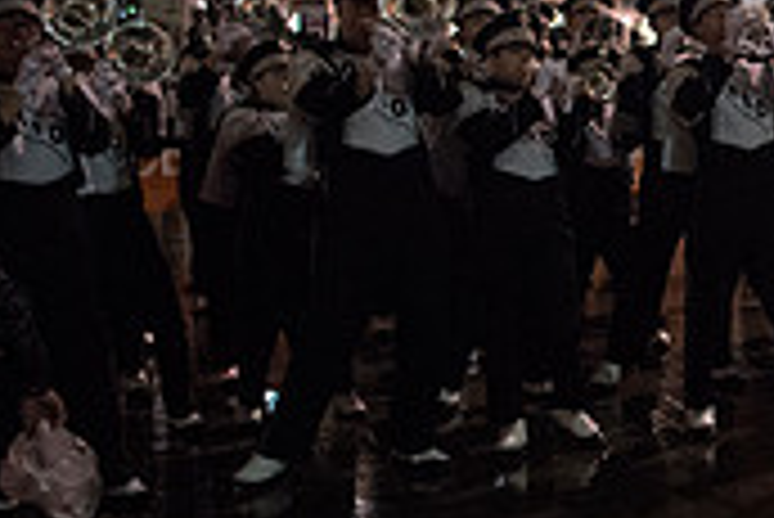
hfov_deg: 21.0
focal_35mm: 81
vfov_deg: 16.8
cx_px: 1179
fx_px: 1743
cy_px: 137
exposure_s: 1/320
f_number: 2.8
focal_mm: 24
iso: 8000
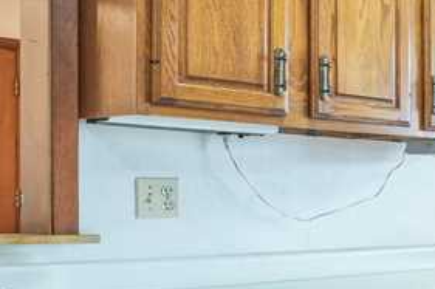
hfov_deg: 20.1
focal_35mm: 73
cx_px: 780
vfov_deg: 18.6
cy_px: 186
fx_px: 882
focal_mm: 16
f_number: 10
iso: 400
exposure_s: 1/3.33
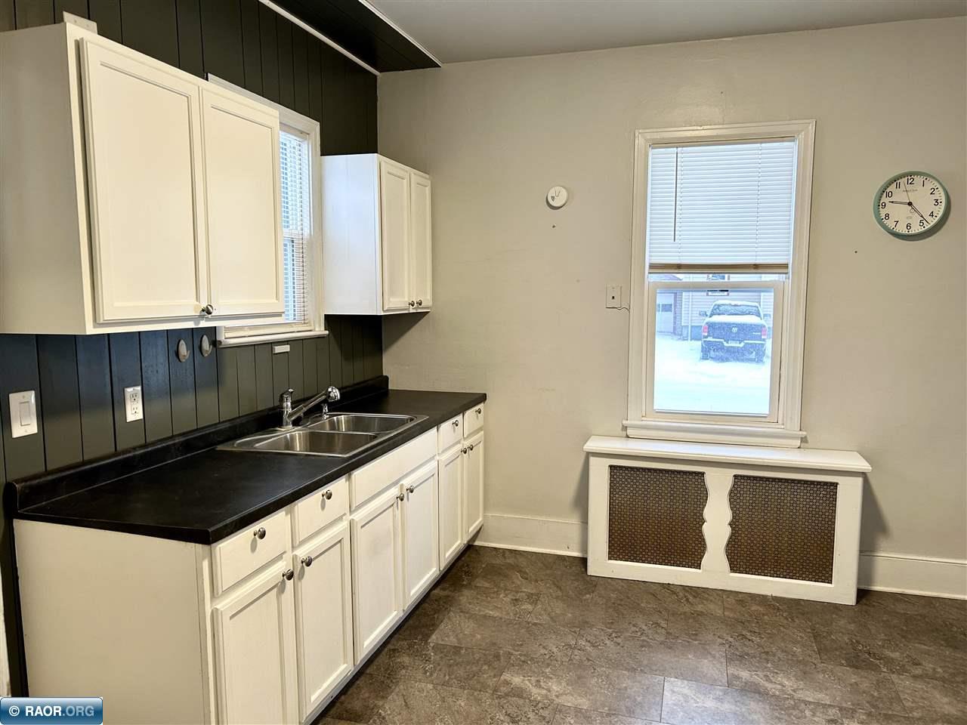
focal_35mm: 26
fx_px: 726
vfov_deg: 53.1
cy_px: 362
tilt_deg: -6.2
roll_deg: +0.5
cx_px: 484
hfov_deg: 67.3
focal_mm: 5.7
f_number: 1.5
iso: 125
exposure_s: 1/60
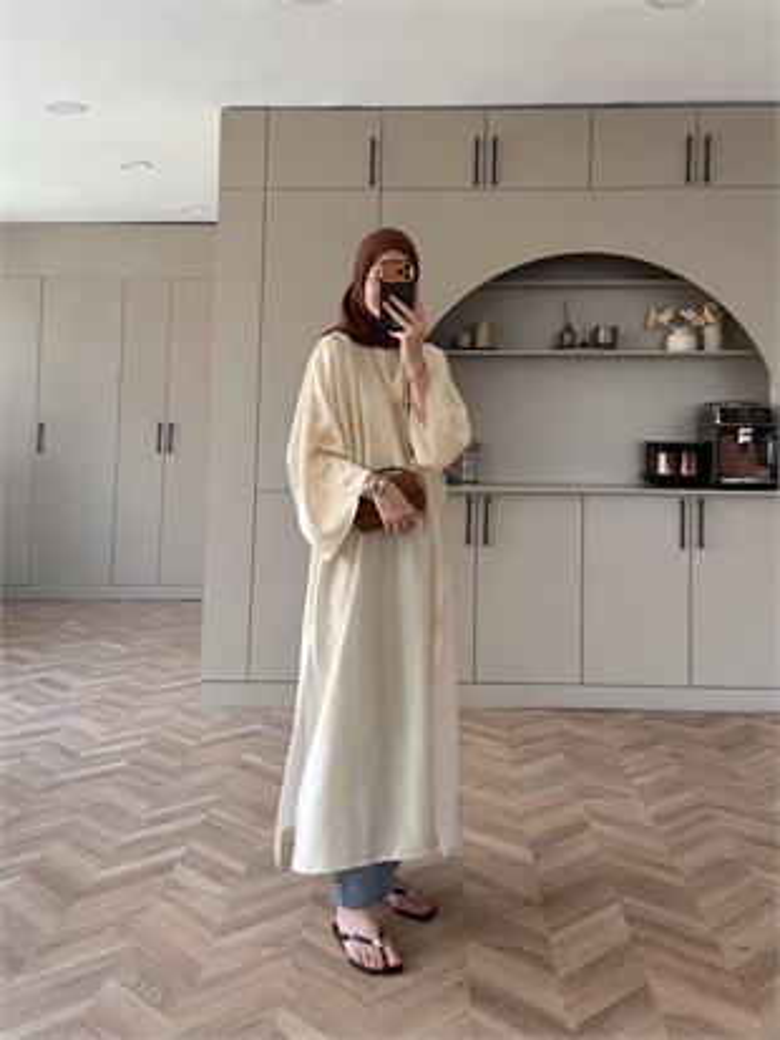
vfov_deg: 71.6
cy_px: 520
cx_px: 390
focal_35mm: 24
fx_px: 721
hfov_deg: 56.8
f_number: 1.78
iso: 80
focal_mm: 6.76
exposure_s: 1/121
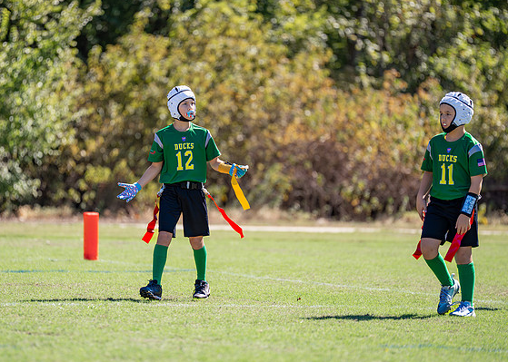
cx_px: 215
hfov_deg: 8.6
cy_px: 187
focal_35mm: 233
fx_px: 3361
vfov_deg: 6.2
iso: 200
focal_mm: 200
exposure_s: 1/2000
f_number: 2.8
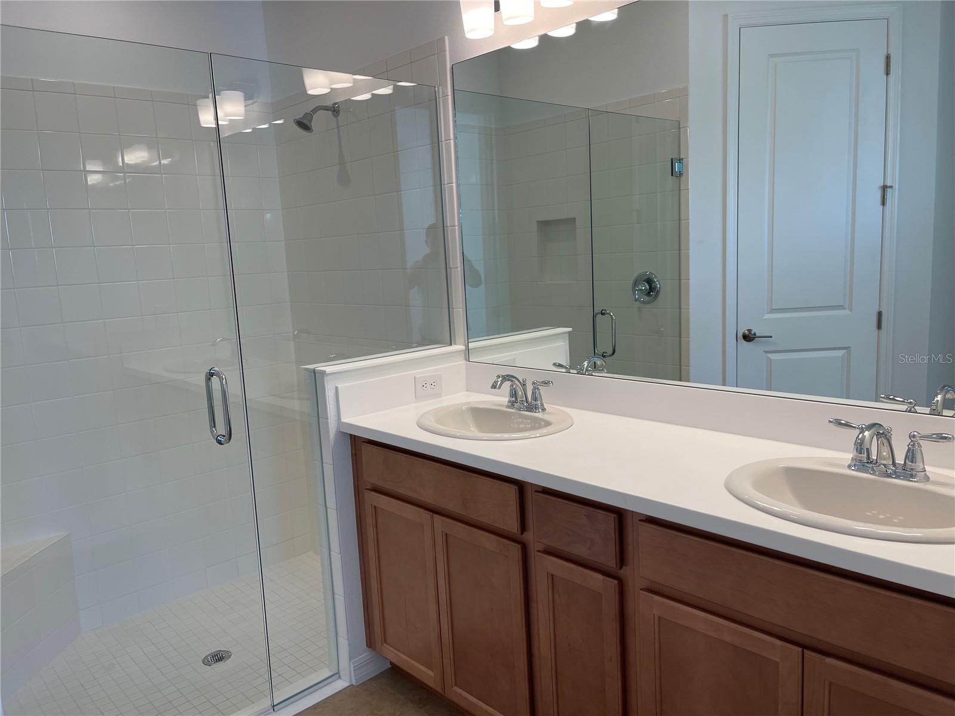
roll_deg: +3.0
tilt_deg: -8.3
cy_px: 358
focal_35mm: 26
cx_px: 478
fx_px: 717
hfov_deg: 67.3
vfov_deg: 53.1
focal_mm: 5.1
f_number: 1.6
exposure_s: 1/186
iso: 32
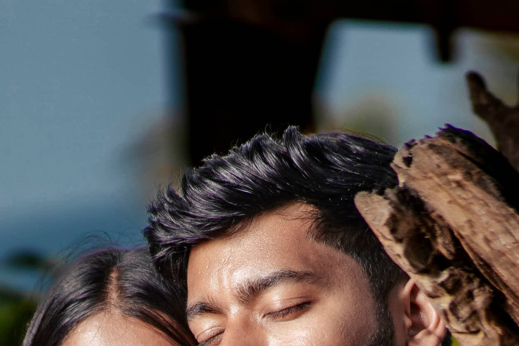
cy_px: 500
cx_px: 343
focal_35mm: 410
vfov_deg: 3.3
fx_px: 5910
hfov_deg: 5.0
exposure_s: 1/8000
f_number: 1.4
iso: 100
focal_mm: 85
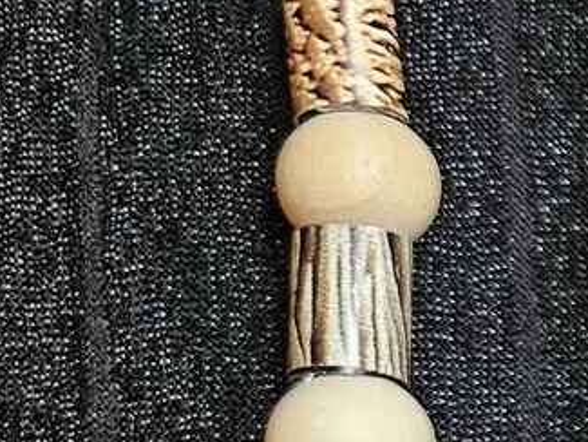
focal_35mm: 125
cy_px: 631
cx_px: 1562
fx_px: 2124
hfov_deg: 11.7
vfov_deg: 11.4
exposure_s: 1/40
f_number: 1.8
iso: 500
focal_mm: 5.4
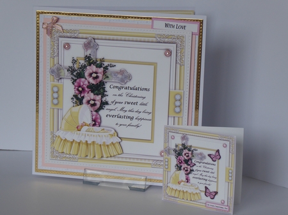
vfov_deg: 13.8
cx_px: 144
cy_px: 108
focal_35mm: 107
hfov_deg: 18.4
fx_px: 890
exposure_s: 1/60
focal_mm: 17.5
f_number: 5
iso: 125
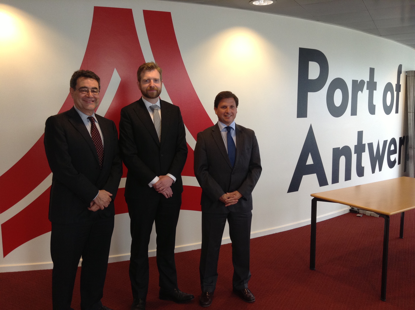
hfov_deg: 55.4
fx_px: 395
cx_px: 208
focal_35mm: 33
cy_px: 155
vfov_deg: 42.8
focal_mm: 3.3
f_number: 2.4
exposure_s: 1/25
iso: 50
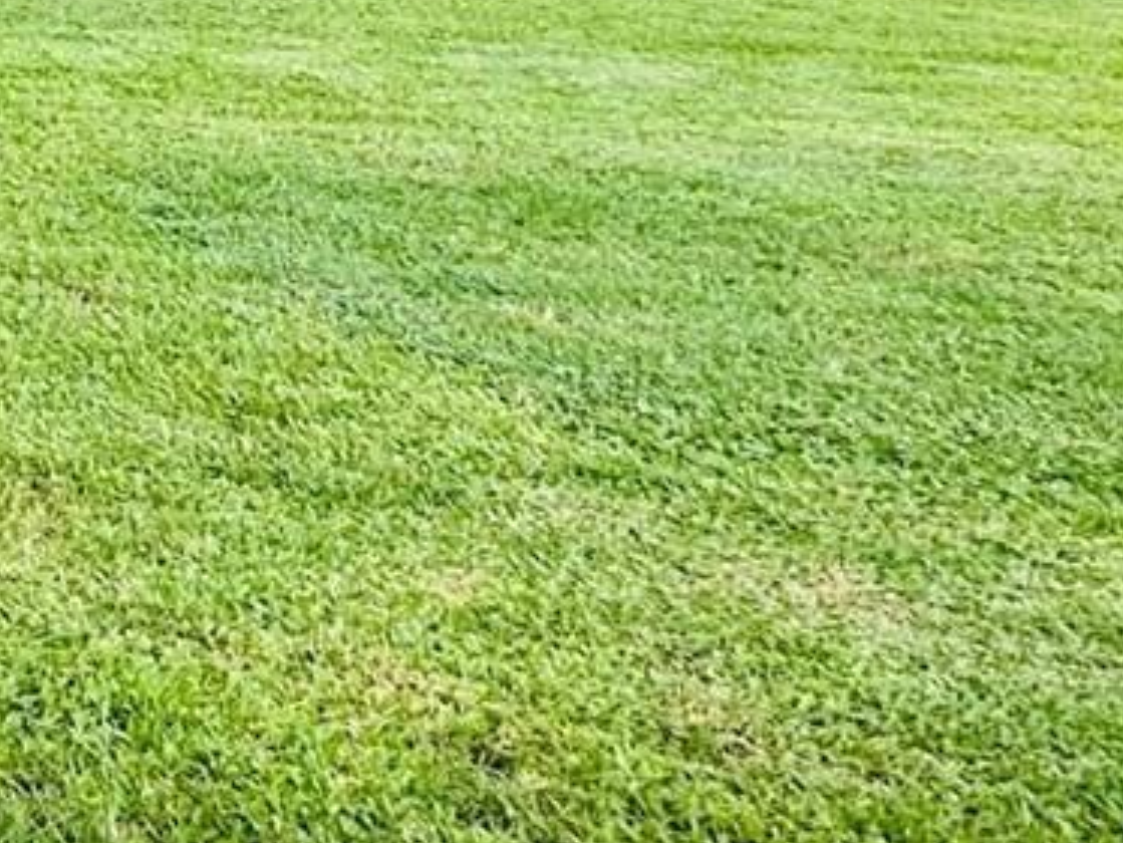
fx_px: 1947
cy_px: -358
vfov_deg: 21.2
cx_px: -897
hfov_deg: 21.3
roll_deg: -2.0
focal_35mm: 60
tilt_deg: -0.5
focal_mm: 2.22
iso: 40
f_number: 2.2
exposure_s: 1/842
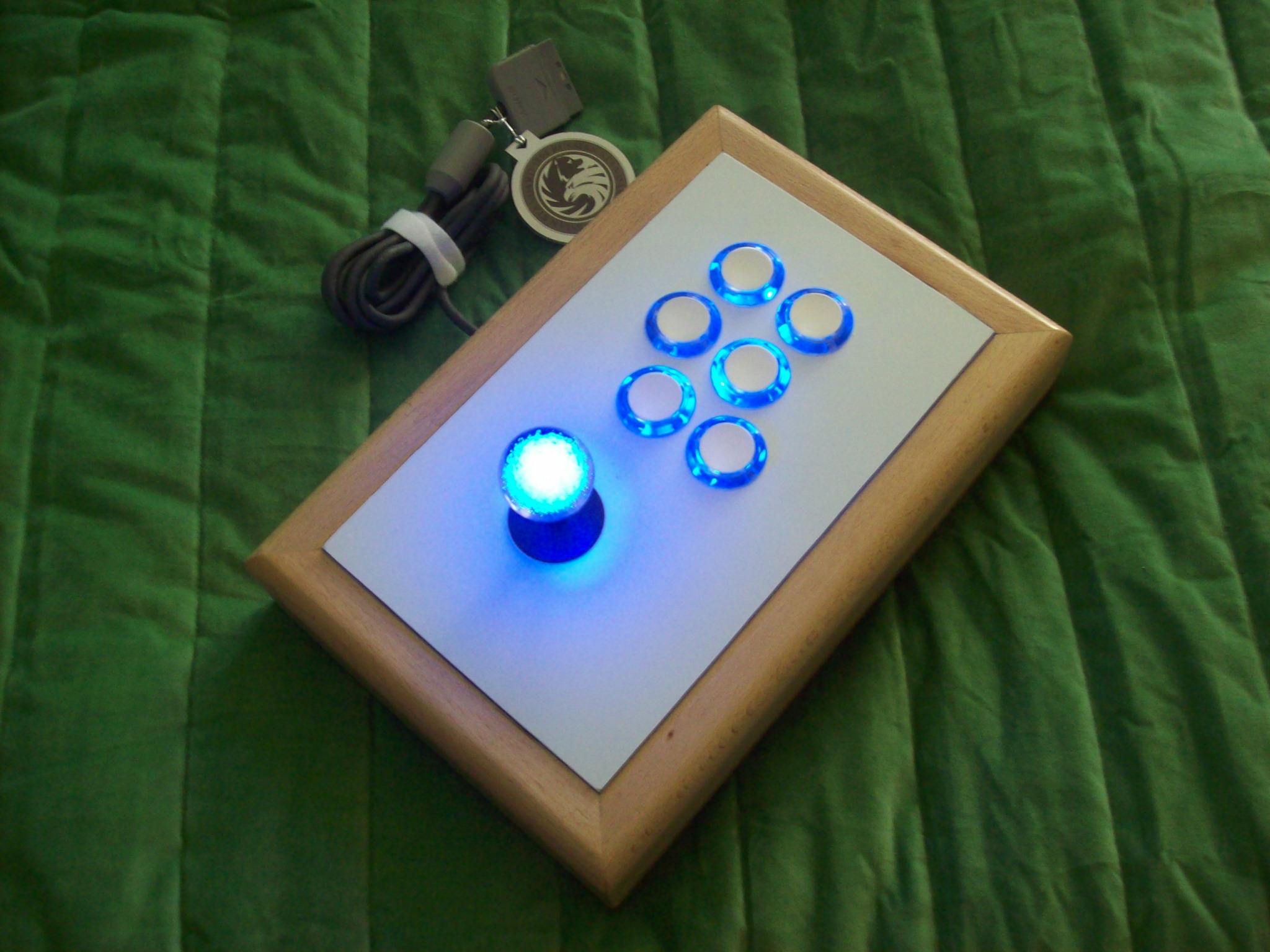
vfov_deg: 39.7
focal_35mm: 36
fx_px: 1321
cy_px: 476
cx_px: 635
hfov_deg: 51.4
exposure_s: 1/10.3
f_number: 2.7
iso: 160
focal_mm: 6
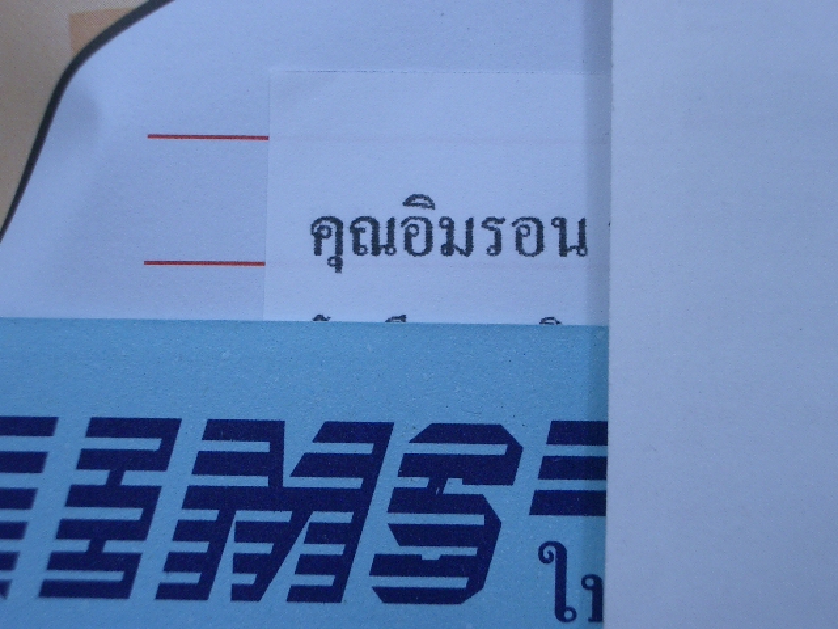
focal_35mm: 62
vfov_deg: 23.7
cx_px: 419
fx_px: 1501
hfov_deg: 31.2
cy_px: 314
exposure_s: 1/50
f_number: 3.5
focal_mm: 10.2
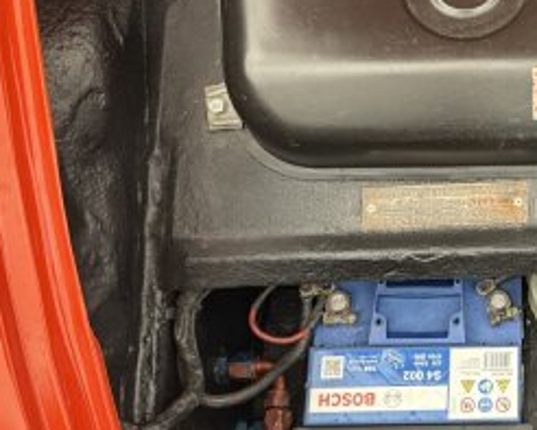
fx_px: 970
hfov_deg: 28.6
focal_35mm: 61
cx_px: 561
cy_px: 129
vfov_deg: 24.8
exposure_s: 1/49
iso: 320
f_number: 1.78
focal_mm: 6.76
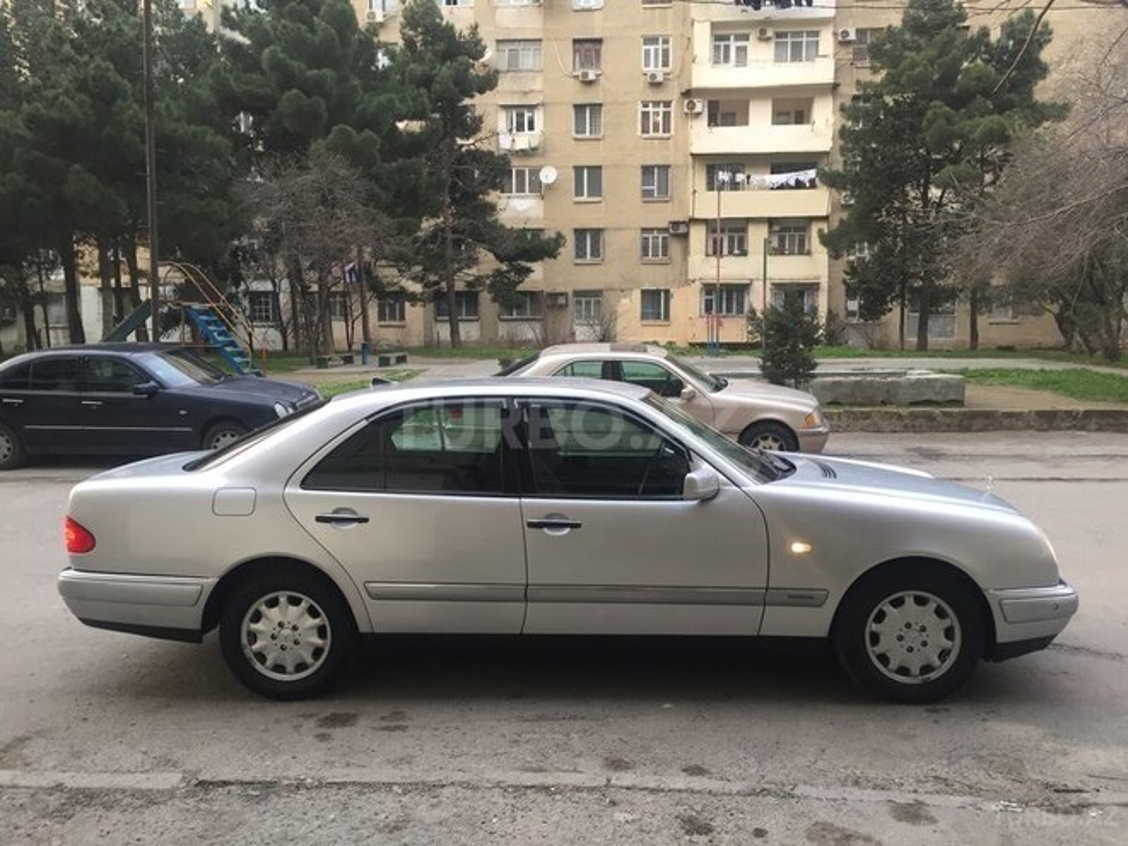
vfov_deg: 48.2
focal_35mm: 29
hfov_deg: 61.7
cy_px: 423
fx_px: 945
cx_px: 564
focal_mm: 4.15
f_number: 2.2
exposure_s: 1/33
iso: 40
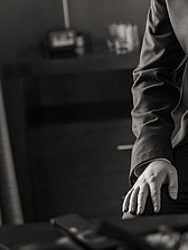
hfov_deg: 7.7
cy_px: 3
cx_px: 167
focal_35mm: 193
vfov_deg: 10.2
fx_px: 1398
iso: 2500
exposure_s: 1/400
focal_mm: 100
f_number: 3.5
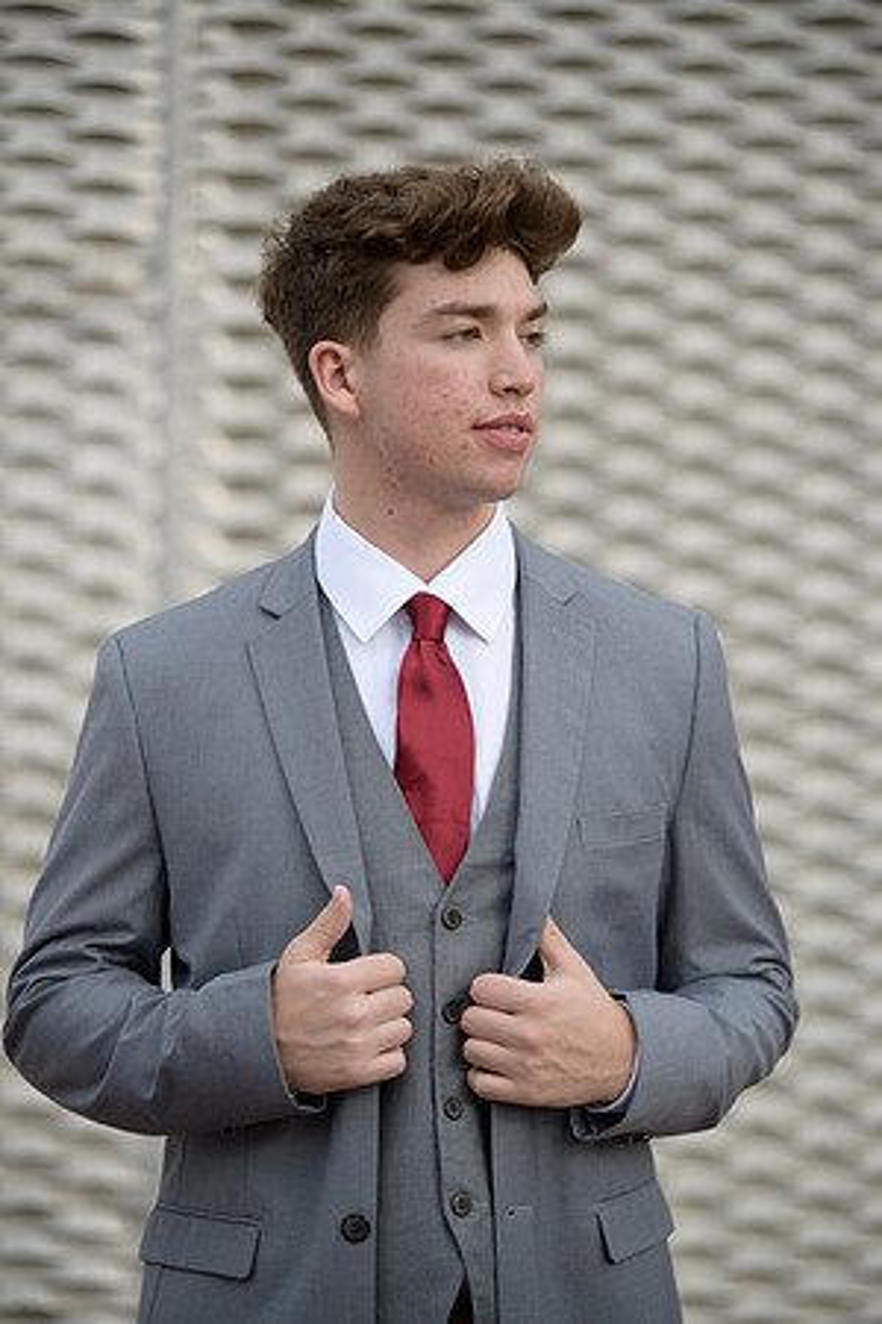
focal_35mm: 120
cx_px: 441
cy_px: 662
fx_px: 4410
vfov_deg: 17.1
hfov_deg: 11.4
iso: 250
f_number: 2.8
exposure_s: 1/1250
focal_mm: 120
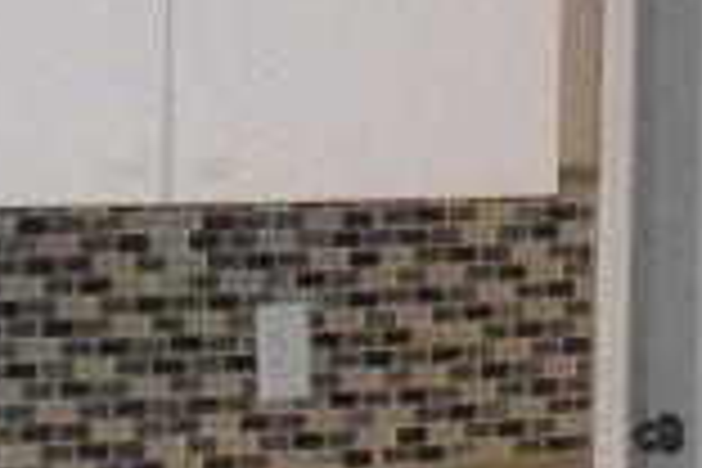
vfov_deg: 5.6
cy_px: -22
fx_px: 4797
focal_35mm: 246
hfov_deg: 8.1
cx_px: 1152
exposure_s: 1/125
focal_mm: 6.3
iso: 800
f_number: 3.1
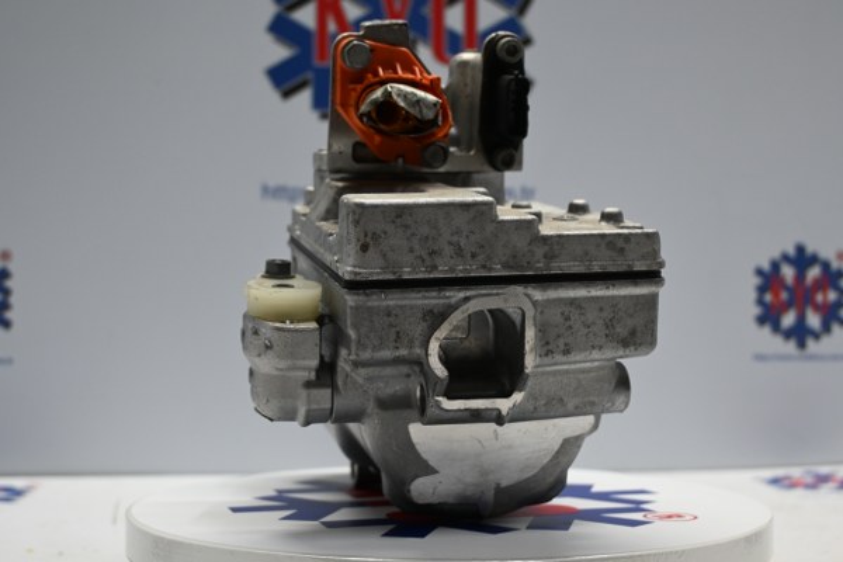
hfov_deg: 41.7
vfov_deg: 28.5
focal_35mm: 47
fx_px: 1106
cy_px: 281
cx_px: 422
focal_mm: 31.5
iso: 500
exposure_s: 1/50
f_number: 5
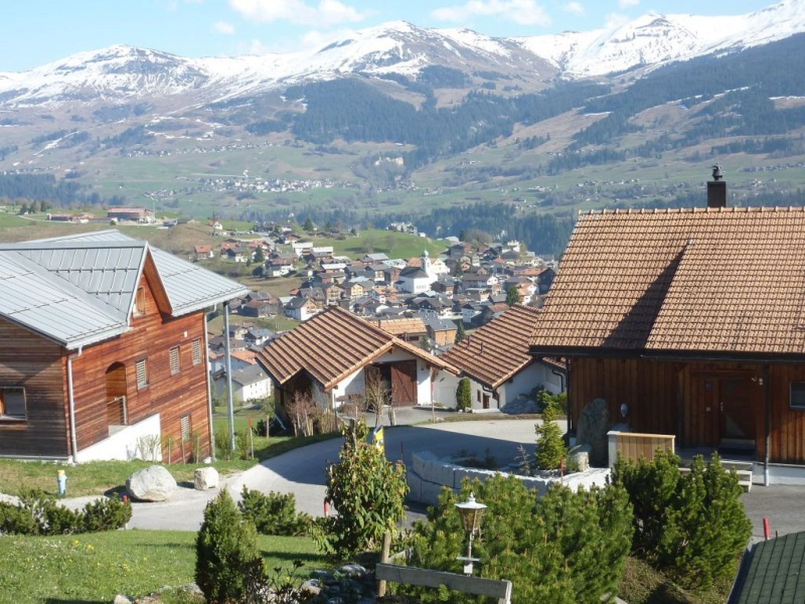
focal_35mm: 52
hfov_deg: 36.8
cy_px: 302
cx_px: 402
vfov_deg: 28.0
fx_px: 1209
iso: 80
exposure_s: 1/400
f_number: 3.8
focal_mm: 8.5
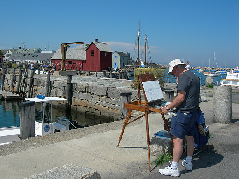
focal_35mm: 38
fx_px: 262
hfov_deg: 49.0
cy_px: 90
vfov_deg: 37.7
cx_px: 120
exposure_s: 1/969
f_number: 4.8
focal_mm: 7.8
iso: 50
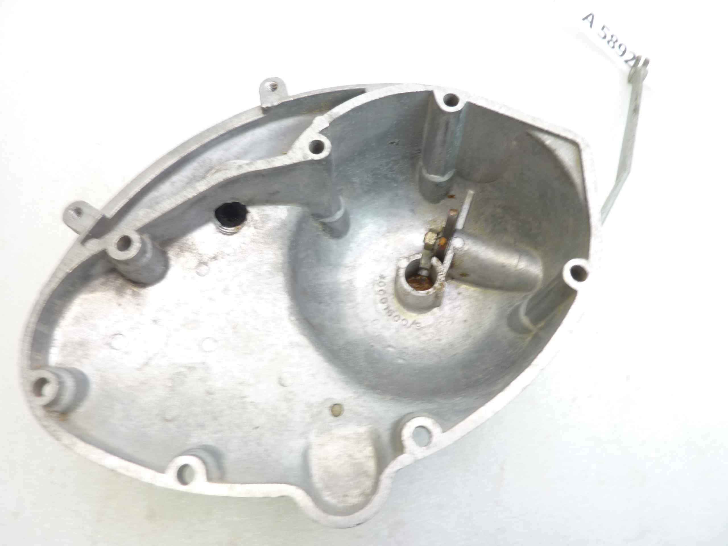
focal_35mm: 25
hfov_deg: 69.4
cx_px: 364
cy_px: 273
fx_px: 526
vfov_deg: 54.9
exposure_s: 1/10
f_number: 3.3
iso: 80
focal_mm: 4.1
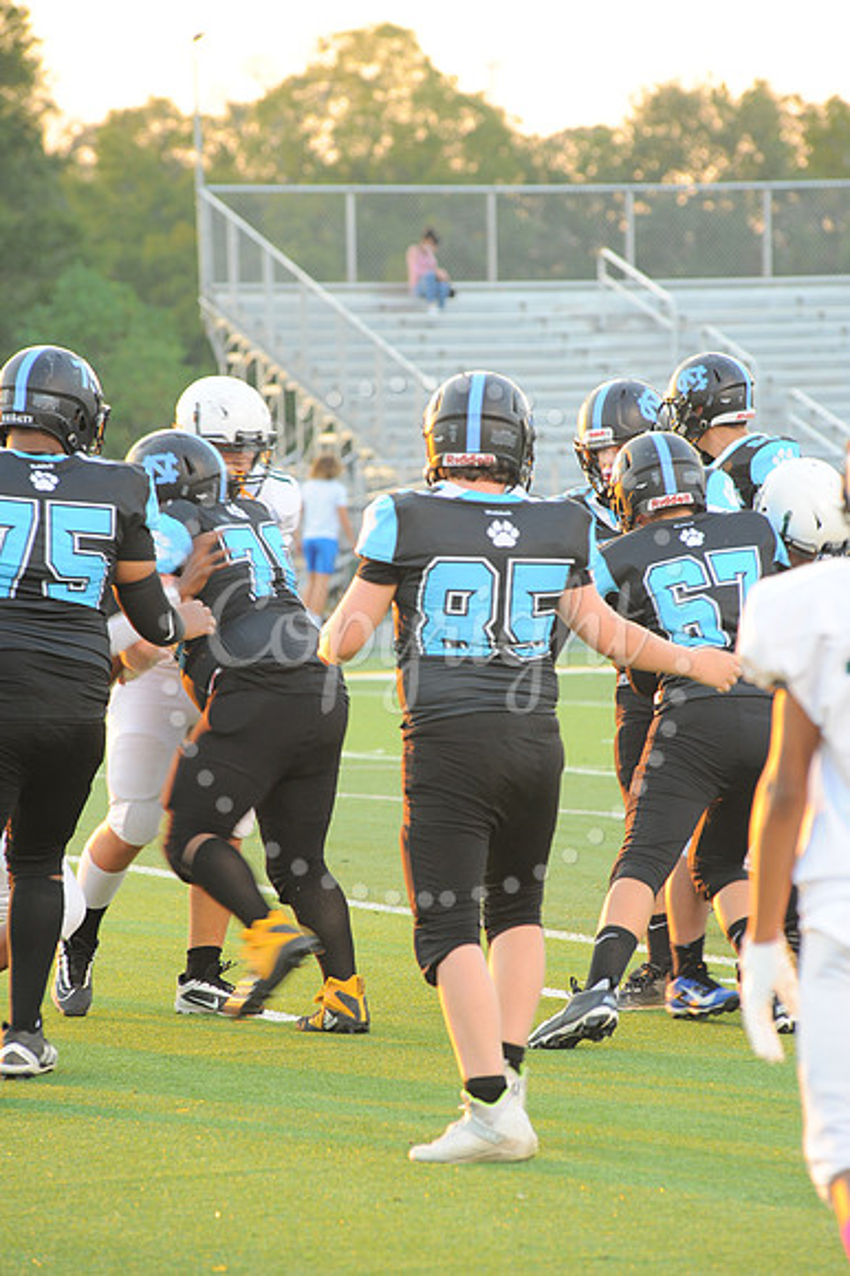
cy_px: 638
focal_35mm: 200
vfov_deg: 10.3
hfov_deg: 6.9
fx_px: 7091
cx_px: 425
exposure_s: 1/100
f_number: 6.3
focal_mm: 200
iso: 800
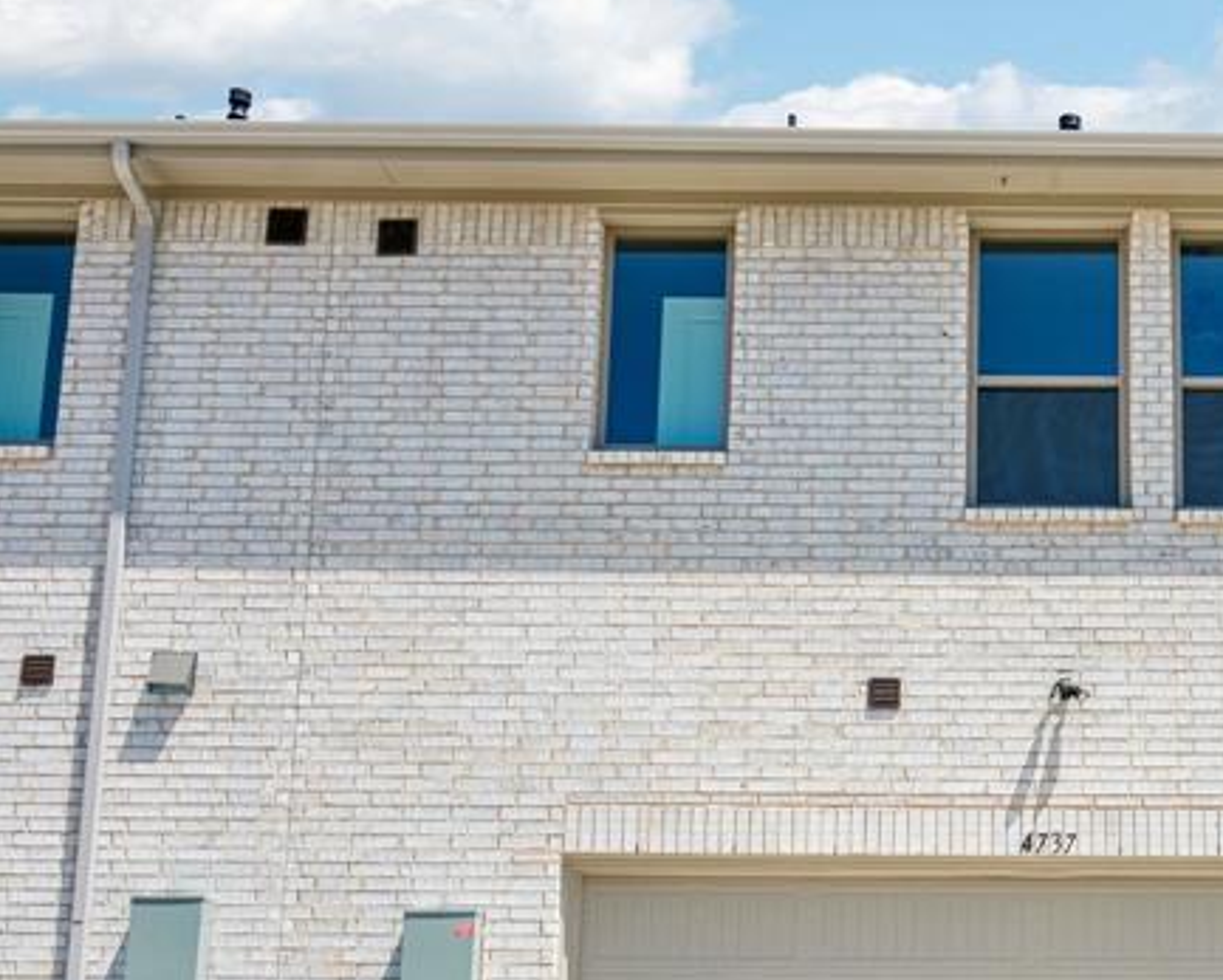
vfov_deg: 29.3
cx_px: 1034
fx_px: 1847
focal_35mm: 51
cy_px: 734
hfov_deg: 35.1
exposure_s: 1/400
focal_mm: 23
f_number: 8
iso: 100
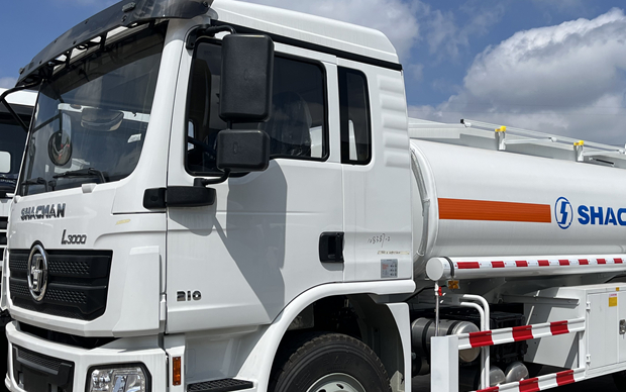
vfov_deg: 31.9
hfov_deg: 49.1
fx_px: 683
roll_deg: +1.2
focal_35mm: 40
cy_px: 232
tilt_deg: +2.9
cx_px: 355
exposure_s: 1/7874
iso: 50
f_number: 1.6
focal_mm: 5.1
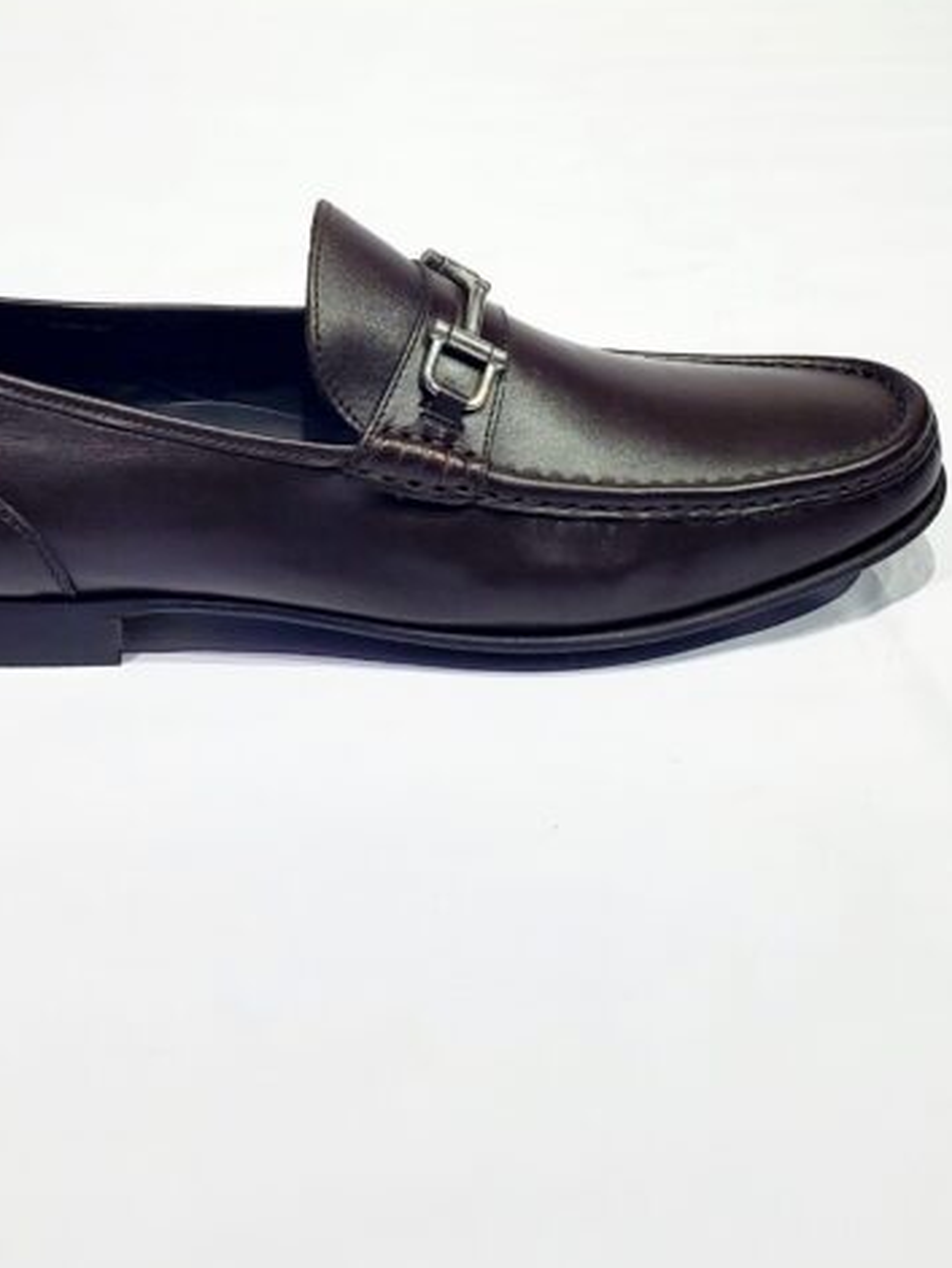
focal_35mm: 42
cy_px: 515
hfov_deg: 33.9
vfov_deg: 44.6
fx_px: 1539
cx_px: 270
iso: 64
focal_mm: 4.3
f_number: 2.4
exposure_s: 1/100
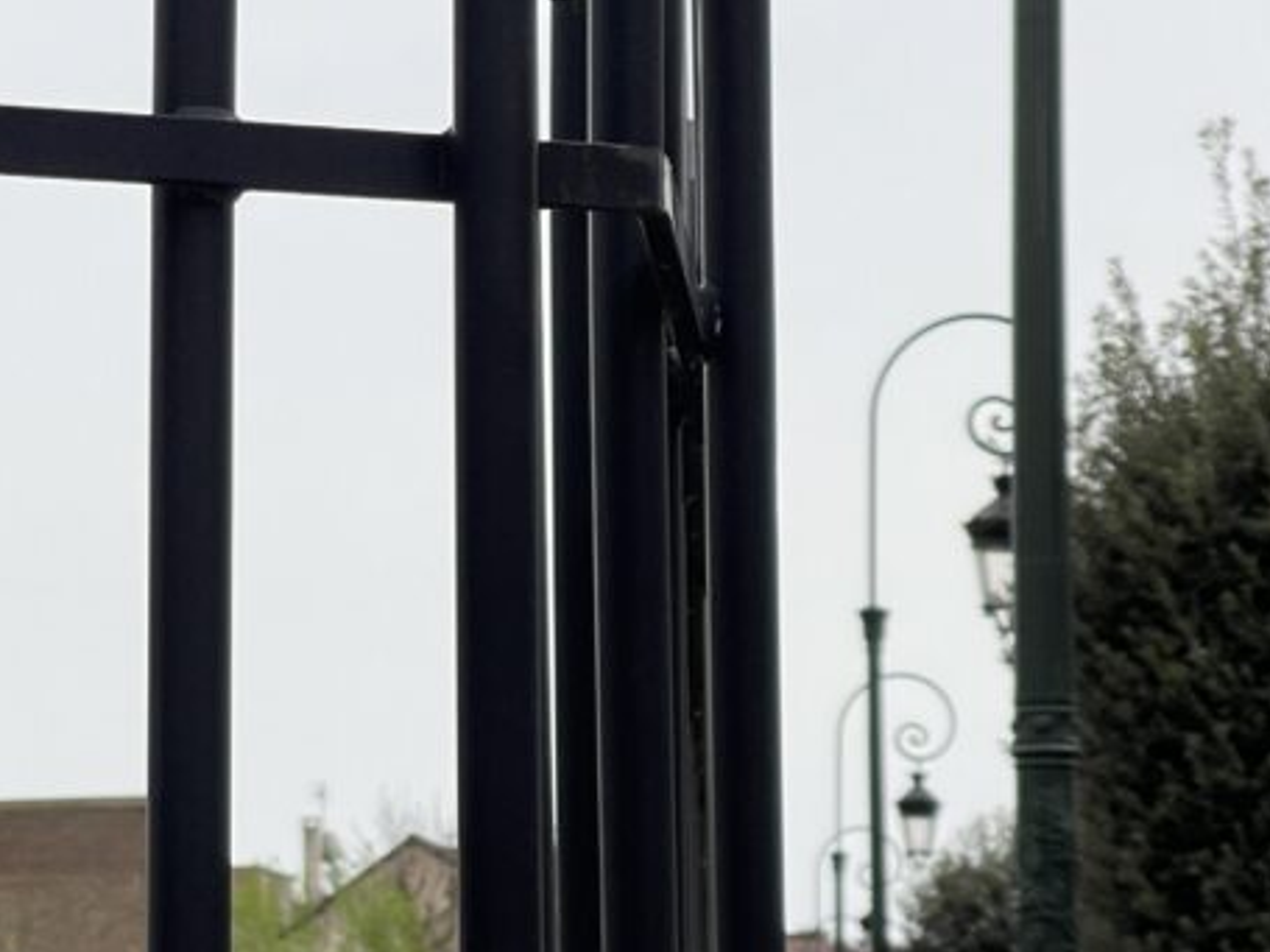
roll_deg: +1.5
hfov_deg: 13.4
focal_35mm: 144
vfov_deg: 10.3
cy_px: 757
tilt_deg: +5.6
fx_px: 5282
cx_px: -145
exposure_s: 1/978
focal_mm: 7.5
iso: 20
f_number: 2.2
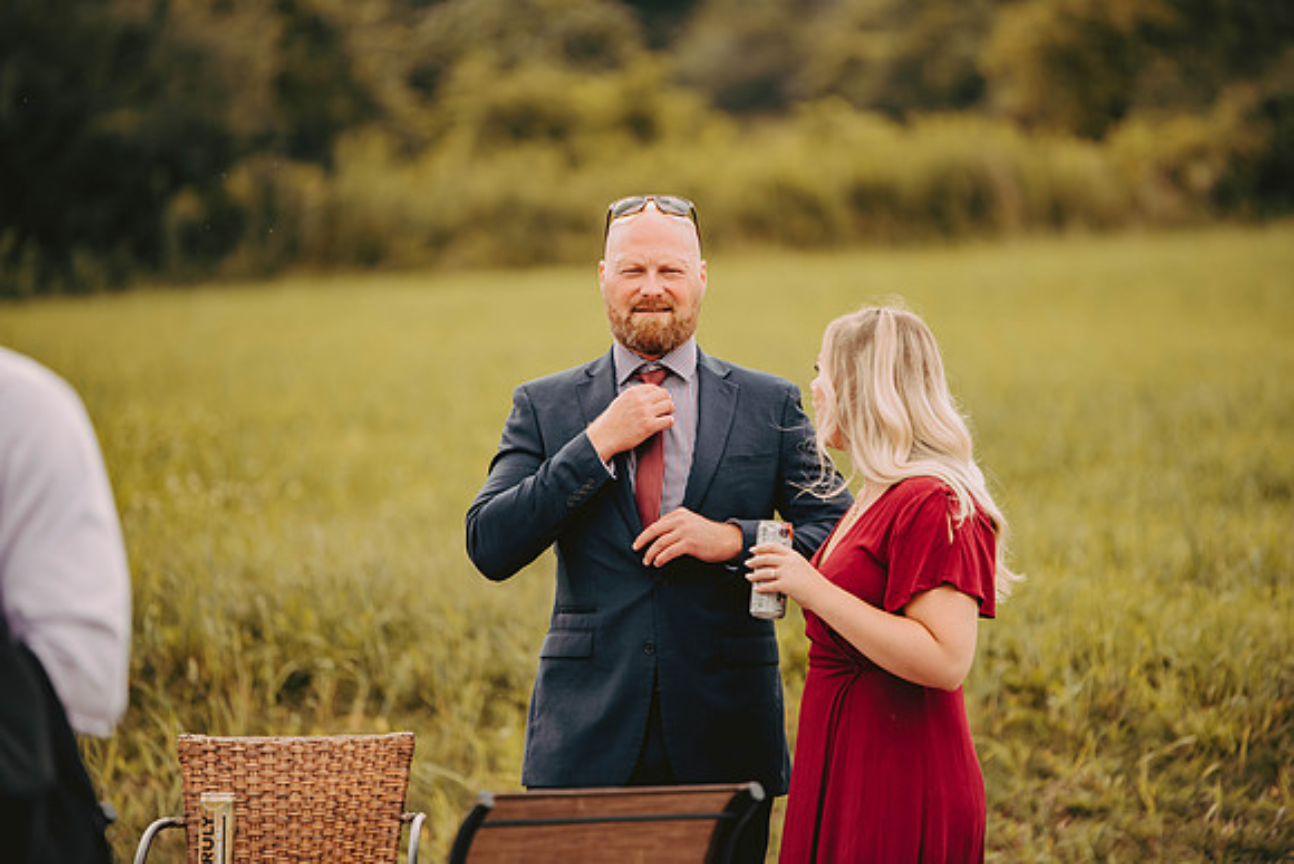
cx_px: 647
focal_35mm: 200
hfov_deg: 10.3
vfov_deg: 6.9
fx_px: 7190
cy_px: 432
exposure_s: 1/640
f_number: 2.8
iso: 200
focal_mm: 200
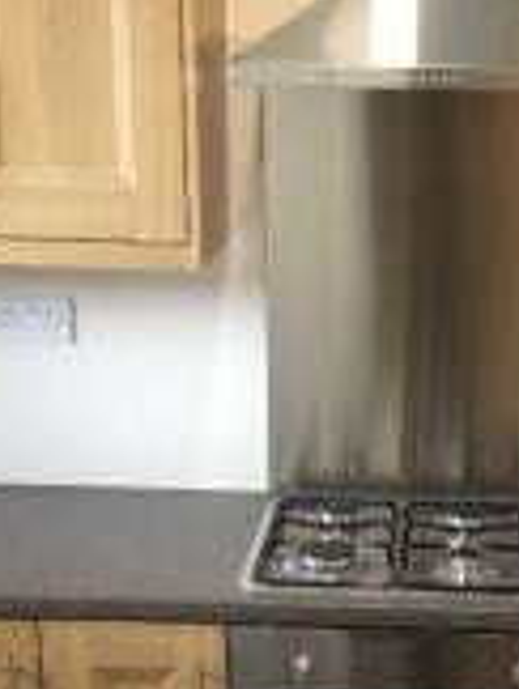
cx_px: 400
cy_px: 649
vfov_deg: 24.1
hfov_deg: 18.8
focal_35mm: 78
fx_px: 1555
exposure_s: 1/33
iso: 80
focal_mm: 4.15
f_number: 2.2
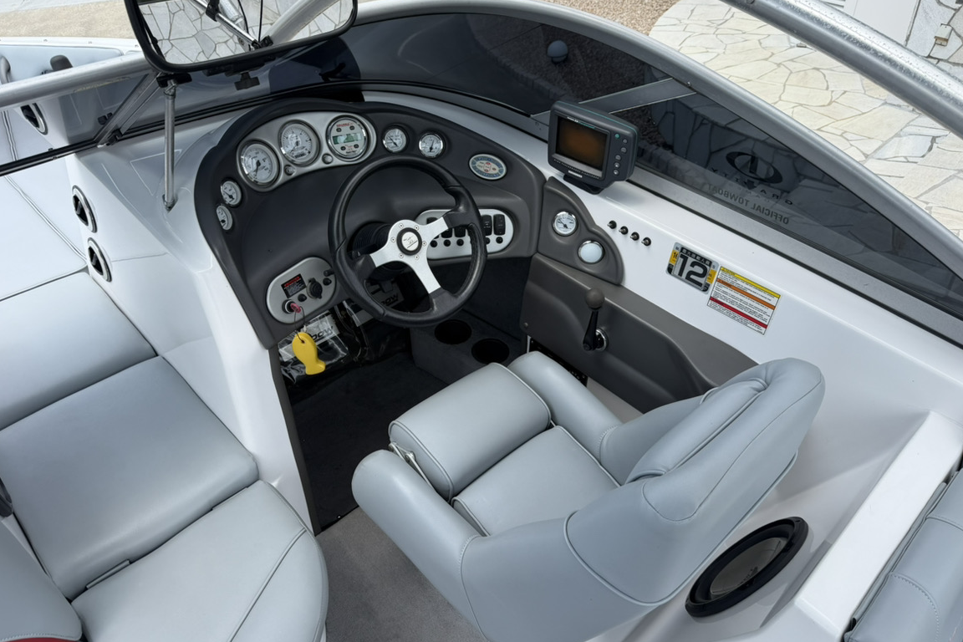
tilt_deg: -38.2
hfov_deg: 69.4
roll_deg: +3.3
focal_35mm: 26
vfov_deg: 49.6
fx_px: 695
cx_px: 493
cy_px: 318
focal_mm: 6.76
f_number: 1.78
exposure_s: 1/1770
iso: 80
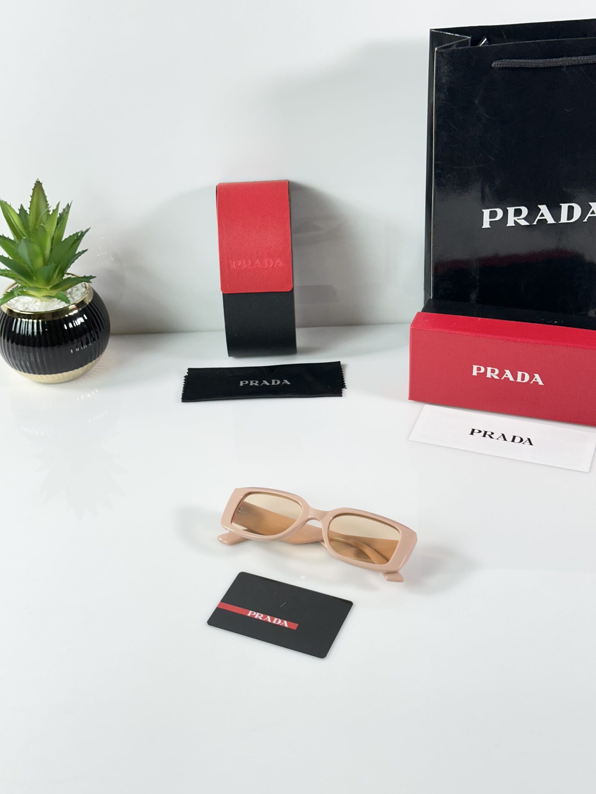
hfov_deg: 30.3
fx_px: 1102
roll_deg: +3.2
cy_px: 397
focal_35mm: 48
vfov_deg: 39.7
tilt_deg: -33.8
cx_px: 298
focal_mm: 6.86
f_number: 1.78
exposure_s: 1/100
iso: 80
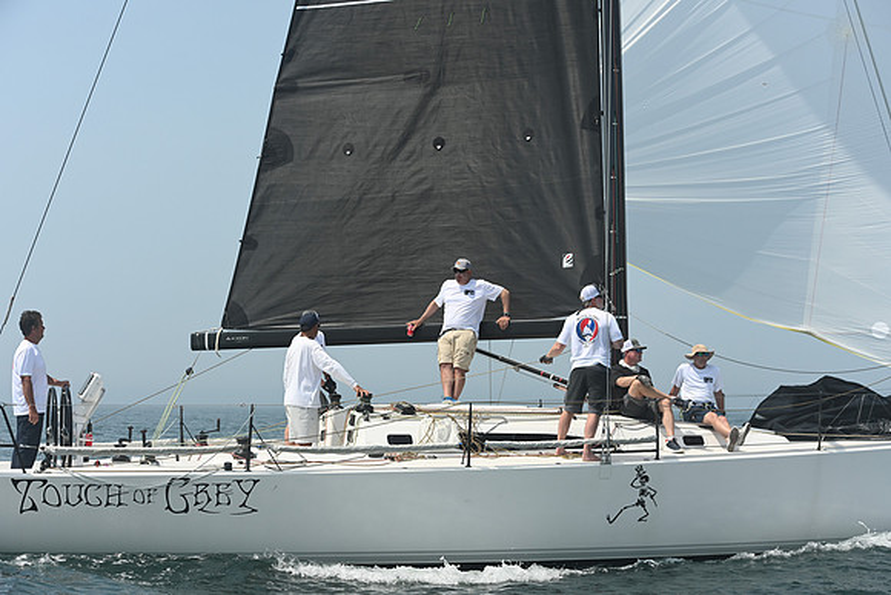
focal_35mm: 70
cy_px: 298
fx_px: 1733
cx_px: 446
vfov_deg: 19.5
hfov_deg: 28.8
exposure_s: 1/1250
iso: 320
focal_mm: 70
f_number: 6.3
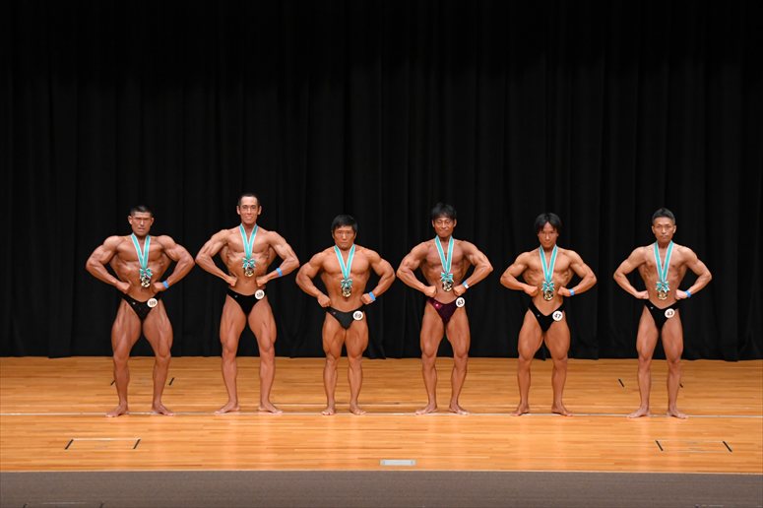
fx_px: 2923
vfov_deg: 9.9
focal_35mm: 138
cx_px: 382
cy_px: 254
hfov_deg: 14.9
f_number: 5.6
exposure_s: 1/400
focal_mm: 92
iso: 3200
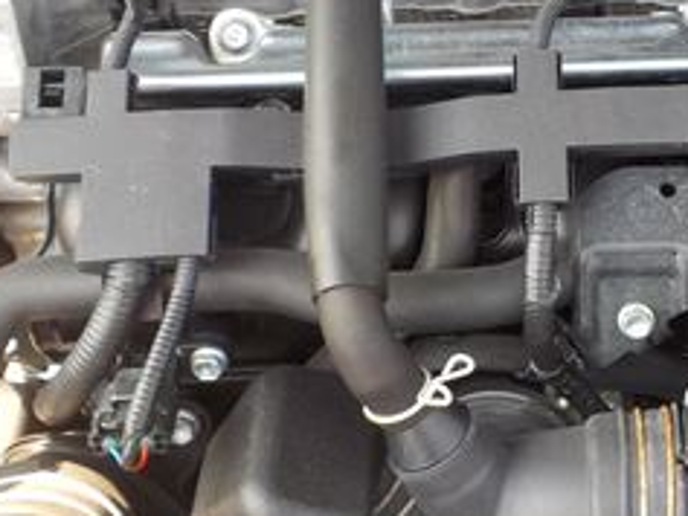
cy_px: 136
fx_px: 1611
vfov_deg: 18.1
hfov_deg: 23.3
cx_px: 659
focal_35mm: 81
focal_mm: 4.1
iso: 125
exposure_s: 1/125
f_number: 3.3
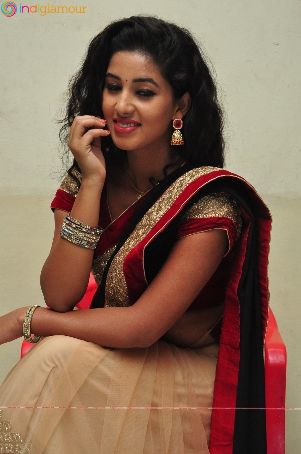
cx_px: 150
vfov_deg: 28.1
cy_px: 227
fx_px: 905
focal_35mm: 72
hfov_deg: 18.9
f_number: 7.1
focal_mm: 48
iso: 1600
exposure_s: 1/125
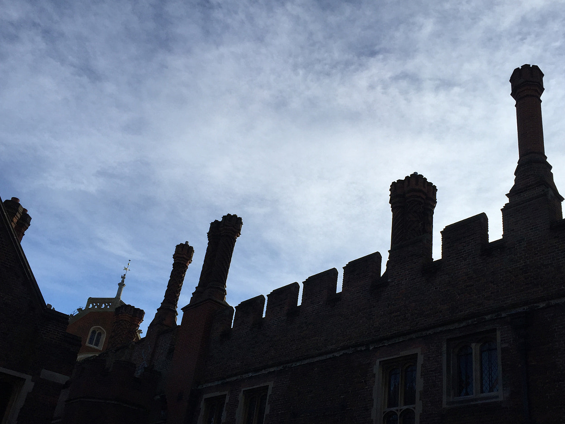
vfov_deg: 38.6
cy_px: 247
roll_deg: -6.2
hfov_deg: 50.0
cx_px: 322
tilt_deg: +26.9
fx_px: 604
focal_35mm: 37
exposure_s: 1/2475
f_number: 2.2
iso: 32
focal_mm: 4.15
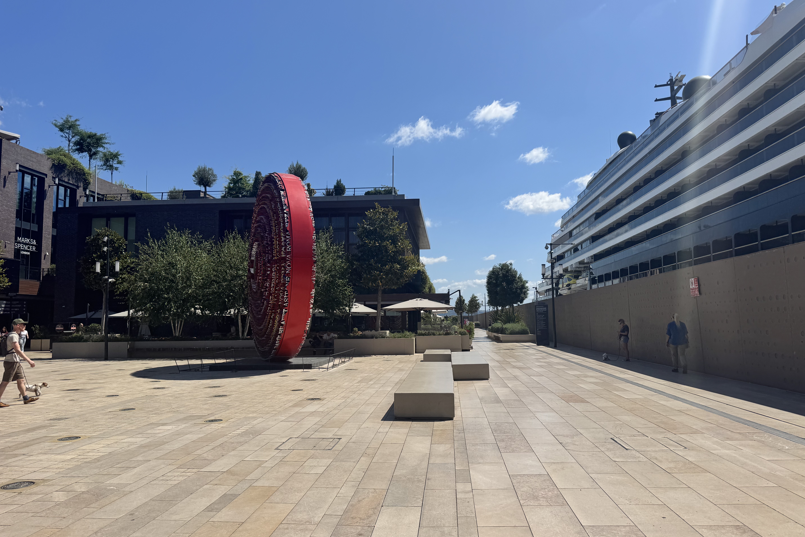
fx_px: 559
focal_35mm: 25
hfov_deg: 71.5
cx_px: 402
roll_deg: +1.8
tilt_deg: +4.2
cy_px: 271
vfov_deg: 51.3
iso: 80
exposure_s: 1/7937
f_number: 1.78
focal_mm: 6.76
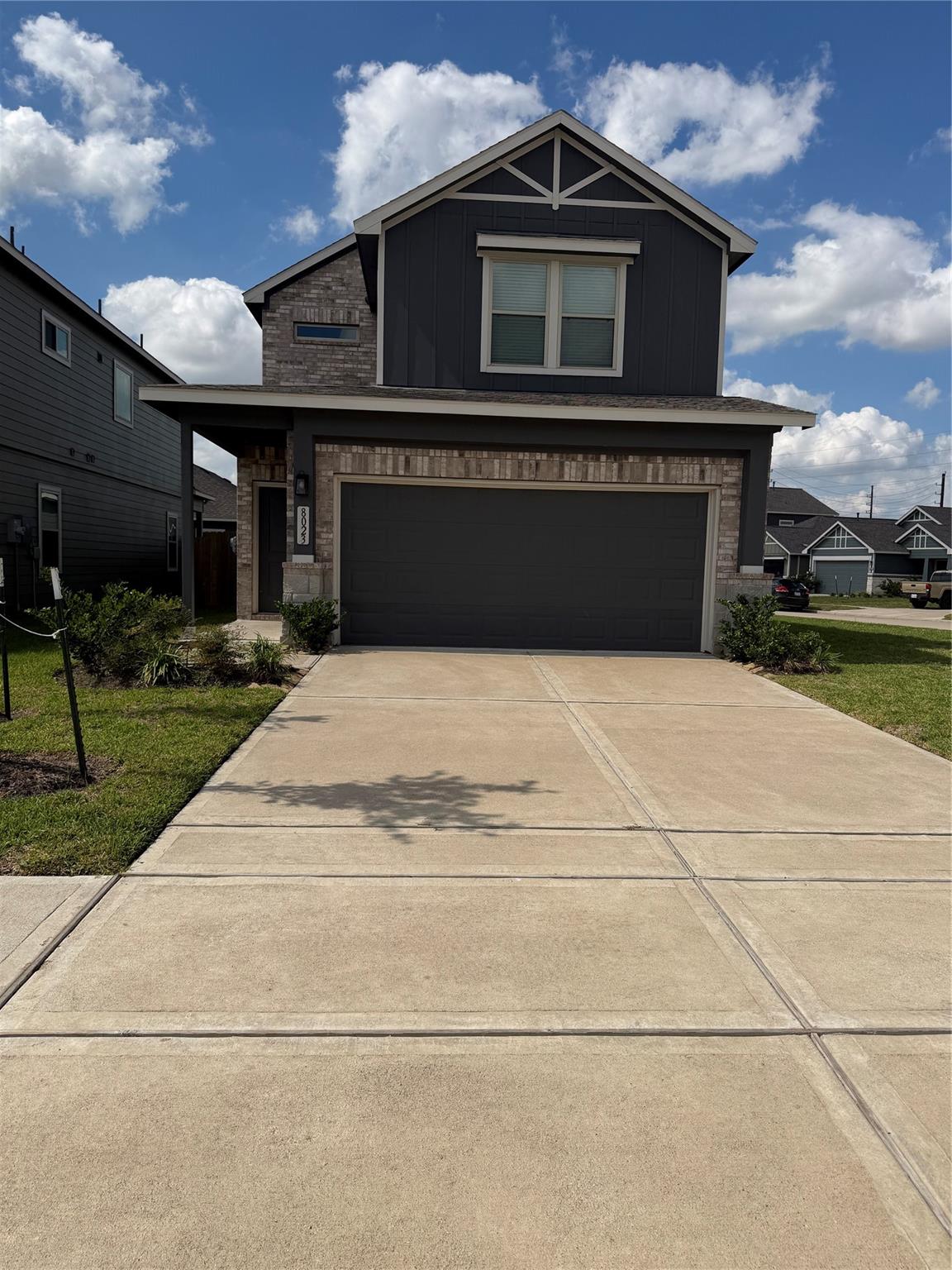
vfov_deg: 71.6
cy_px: 635
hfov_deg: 56.8
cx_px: 476
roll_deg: -1.7
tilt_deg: -4.2
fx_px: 880
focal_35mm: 24
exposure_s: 1/10309
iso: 80
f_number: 1.78
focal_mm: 6.76
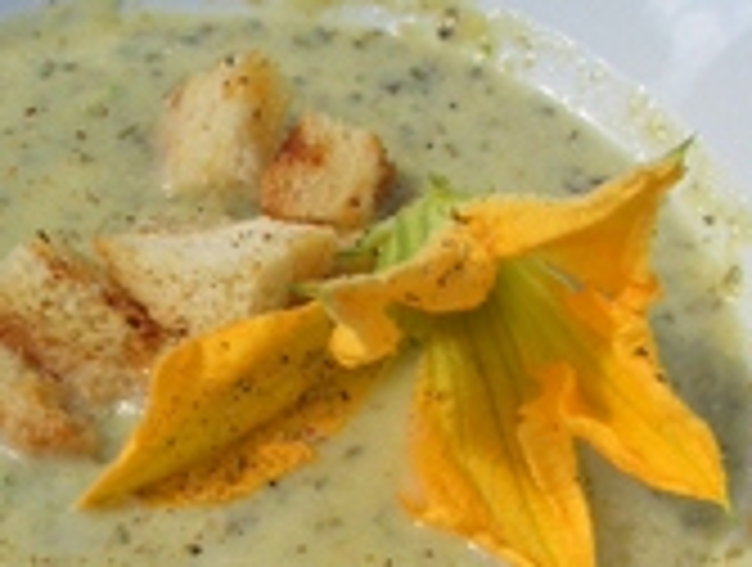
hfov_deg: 25.8
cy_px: 376
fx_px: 1633
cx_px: 248
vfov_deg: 19.7
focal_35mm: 75
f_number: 4.3
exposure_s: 1/400
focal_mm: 5.8
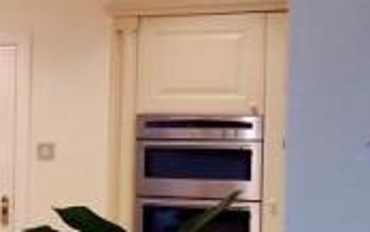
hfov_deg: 18.4
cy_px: 152
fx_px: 969
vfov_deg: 13.6
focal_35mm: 96
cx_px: -231
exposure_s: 1/40
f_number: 2.8
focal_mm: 4.8
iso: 400
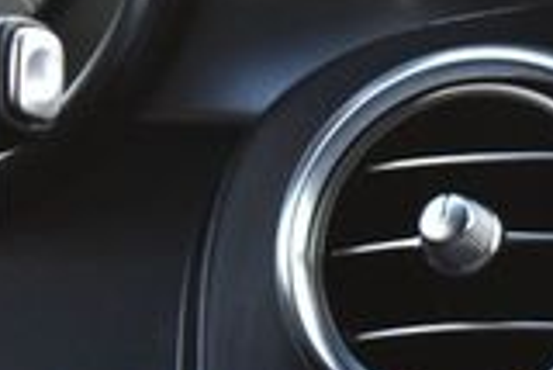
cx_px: 1065
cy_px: -280
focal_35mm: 330
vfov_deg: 4.1
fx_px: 5074
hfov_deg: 6.1
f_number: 8
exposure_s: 1/60
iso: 400
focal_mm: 55
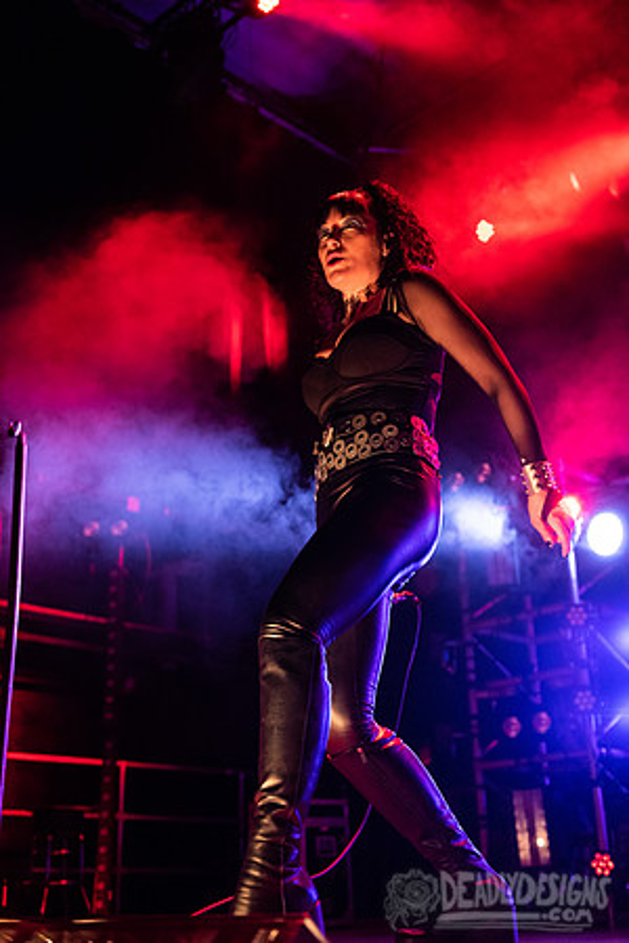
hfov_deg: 30.5
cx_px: 314
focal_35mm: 44
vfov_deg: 44.5
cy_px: 472
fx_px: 1153
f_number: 3.2
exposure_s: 1/320
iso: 3200
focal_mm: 44
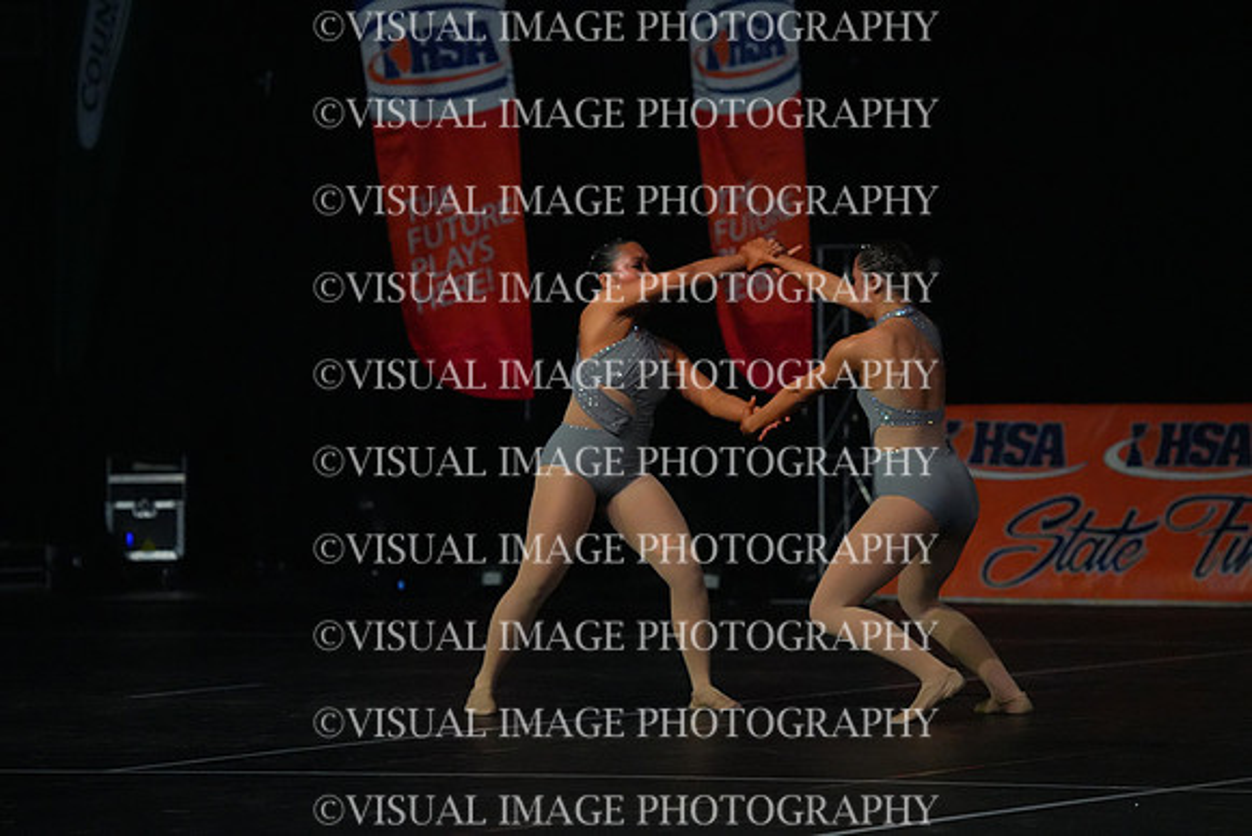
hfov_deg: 8.8
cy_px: 418
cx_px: 626
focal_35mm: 235
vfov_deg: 5.9
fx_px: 8174
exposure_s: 1/1000
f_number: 5
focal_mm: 235
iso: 12800
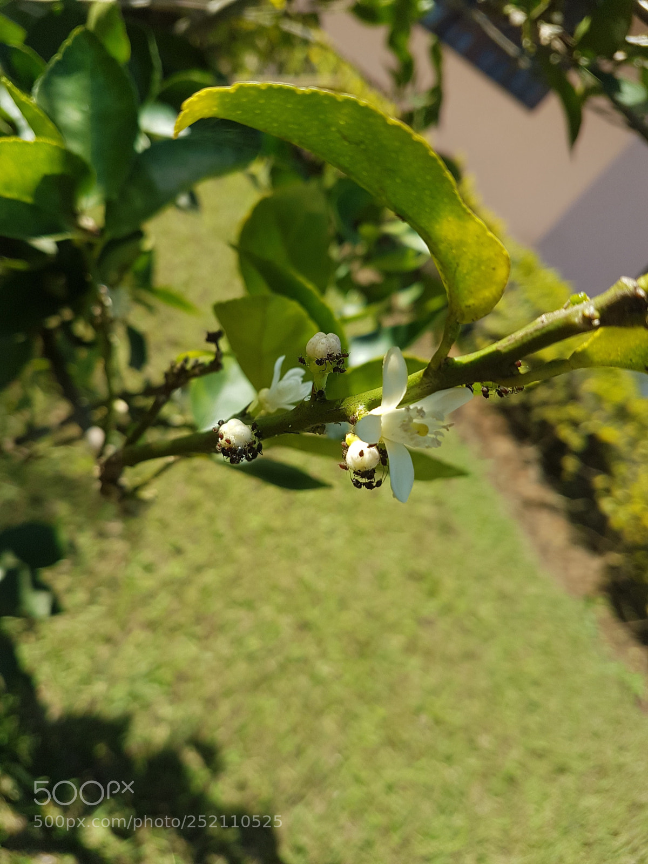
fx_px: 649
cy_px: 432
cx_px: 324
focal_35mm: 26
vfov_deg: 67.3
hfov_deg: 53.1
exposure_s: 1/984
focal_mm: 4.2
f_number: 1.7
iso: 40
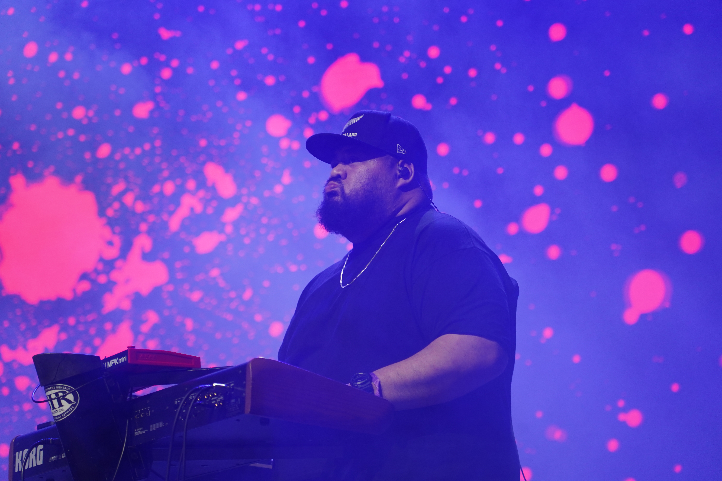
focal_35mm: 105
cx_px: 361
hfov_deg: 19.5
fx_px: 2106
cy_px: 240
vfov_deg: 13.0
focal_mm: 105
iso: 1600
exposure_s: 1/160
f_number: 4
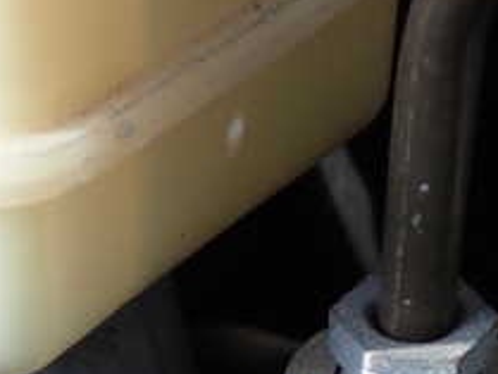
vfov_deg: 10.7
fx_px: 1943
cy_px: 522
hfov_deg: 14.6
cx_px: 191
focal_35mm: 135
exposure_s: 1/125
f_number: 3.1
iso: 160
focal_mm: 8.4
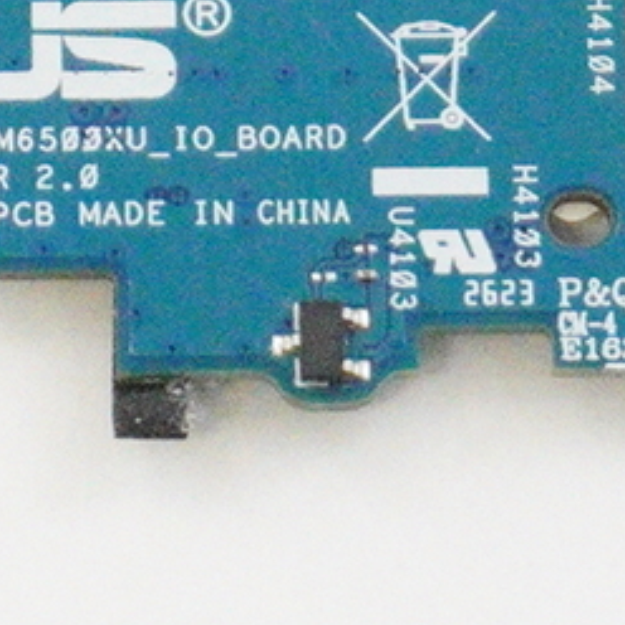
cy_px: -499
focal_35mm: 411
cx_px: -20
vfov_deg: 4.2
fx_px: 8396
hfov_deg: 4.3
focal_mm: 32
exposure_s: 1/320
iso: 6400
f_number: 5.6
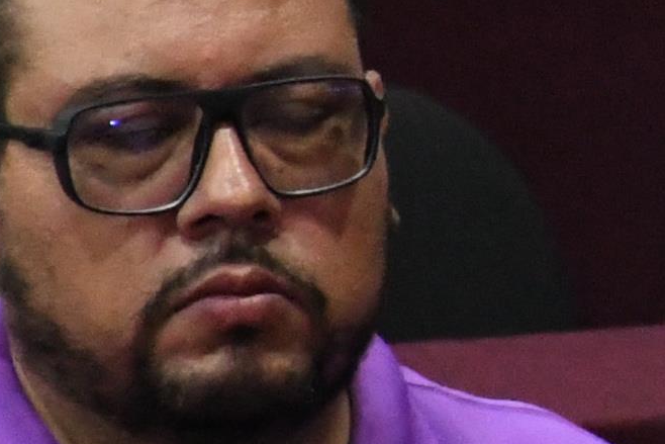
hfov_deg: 2.3
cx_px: 1830
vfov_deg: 1.5
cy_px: 31
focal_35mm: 901
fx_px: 16646
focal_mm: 95
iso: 8000
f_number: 5.3
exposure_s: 1/100
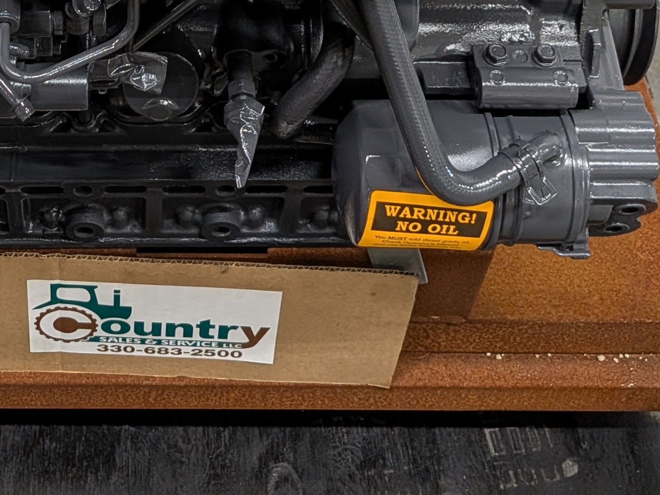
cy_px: -180
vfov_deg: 18.7
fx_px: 1373
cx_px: 147
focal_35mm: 72
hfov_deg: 26.6
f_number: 1.7
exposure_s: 1/30
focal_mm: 4.53
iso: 35
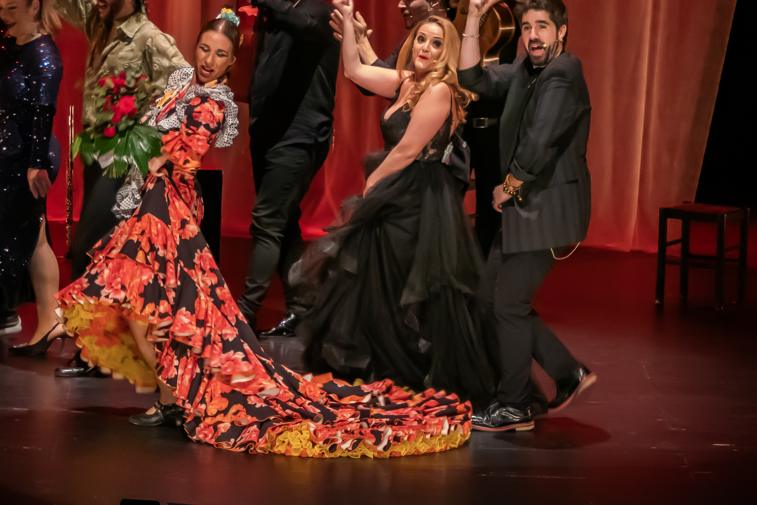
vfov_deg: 6.0
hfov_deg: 9.1
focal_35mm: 227
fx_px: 4773
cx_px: 267
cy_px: 64
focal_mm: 44.7
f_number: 4.2
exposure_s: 1/100
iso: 2000
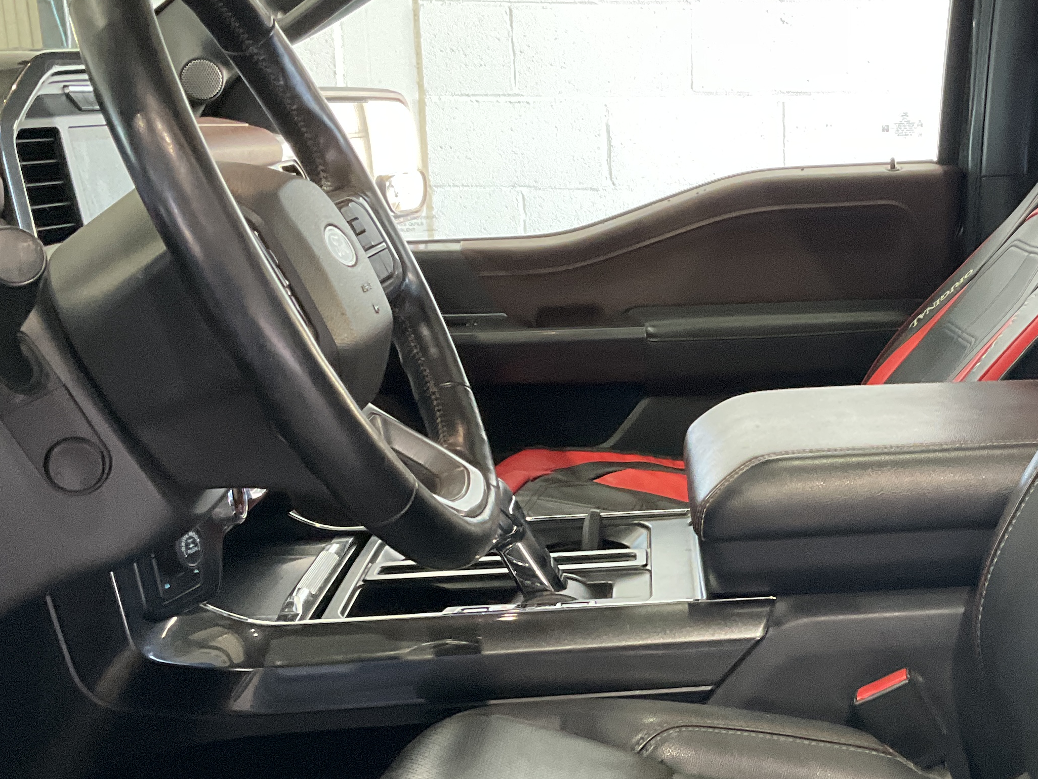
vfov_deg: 25.5
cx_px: 784
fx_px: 1710
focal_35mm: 57
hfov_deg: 33.1
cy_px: 523
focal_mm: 3
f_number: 1.8
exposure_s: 1/60
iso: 200
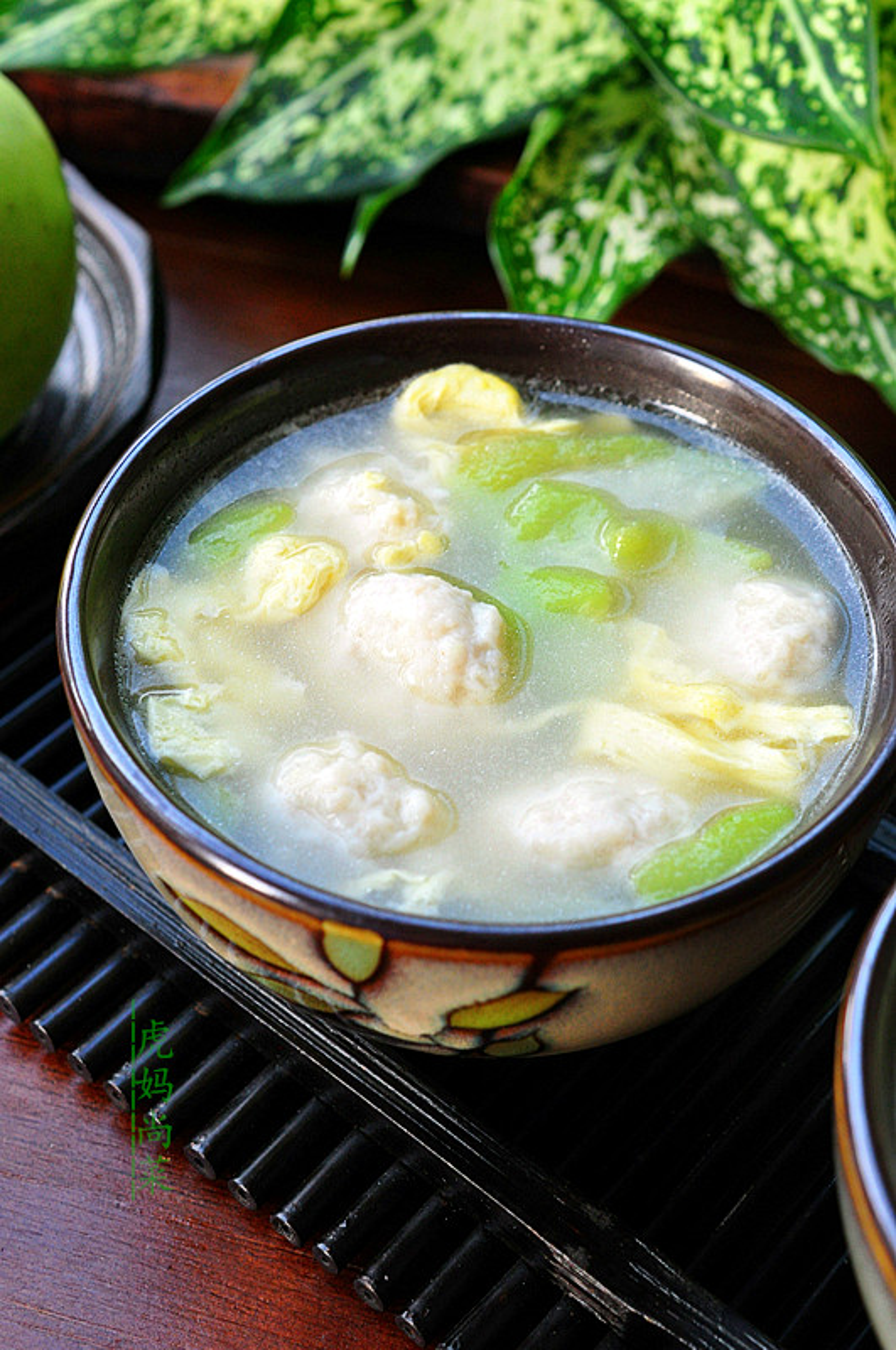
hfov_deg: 22.6
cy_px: 675
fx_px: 2247
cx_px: 448
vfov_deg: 33.4
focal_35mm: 60
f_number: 8
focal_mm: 40
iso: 800
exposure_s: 1/45
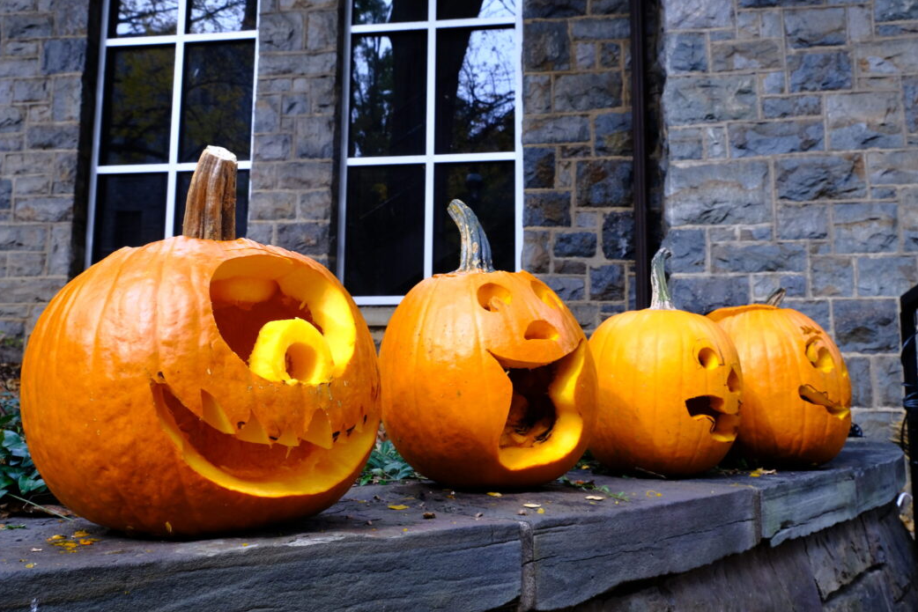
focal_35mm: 30
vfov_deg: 43.6
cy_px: 302
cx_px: 466
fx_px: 765
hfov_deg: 61.9
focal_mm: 19.6
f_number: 10
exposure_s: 1/60
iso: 800
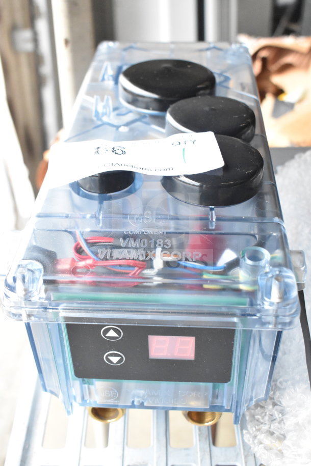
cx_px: 156
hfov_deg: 29.9
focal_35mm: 45
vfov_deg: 43.6
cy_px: 233
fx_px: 583
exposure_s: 1/1000
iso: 6400
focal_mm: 30
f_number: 6.3
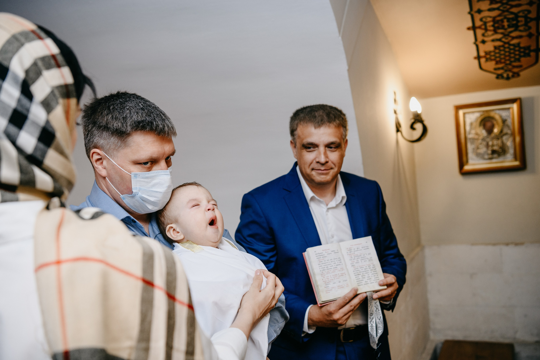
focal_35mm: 43
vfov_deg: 30.9
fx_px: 651
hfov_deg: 45.0
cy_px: 180
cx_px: 270
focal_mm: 42
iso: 500
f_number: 3.5
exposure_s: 1/160
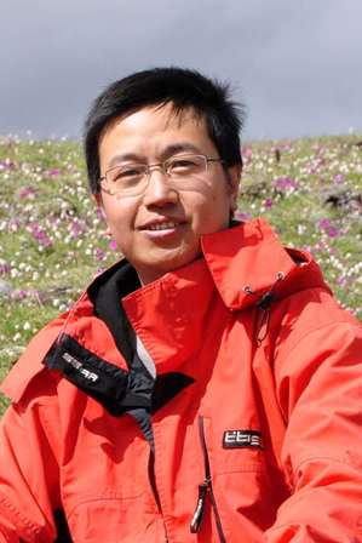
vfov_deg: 20.6
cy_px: 272
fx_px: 1492
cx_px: 181
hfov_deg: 13.8
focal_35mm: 99
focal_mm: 66
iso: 200
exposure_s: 1/320
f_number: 11
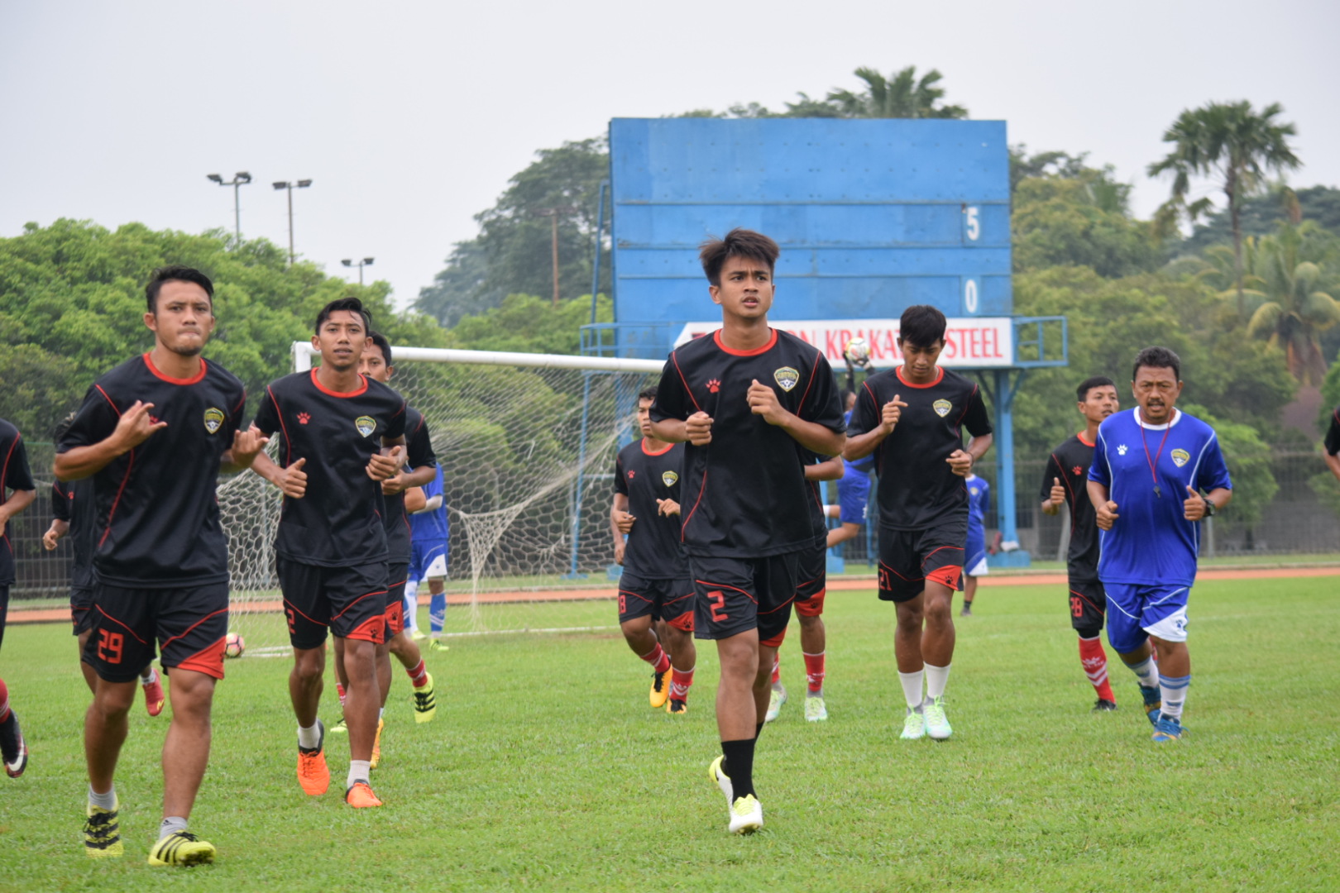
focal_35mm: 117
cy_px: 446
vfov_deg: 11.7
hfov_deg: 17.5
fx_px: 4355
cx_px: 670
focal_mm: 78
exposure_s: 1/1000
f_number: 4.5
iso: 800
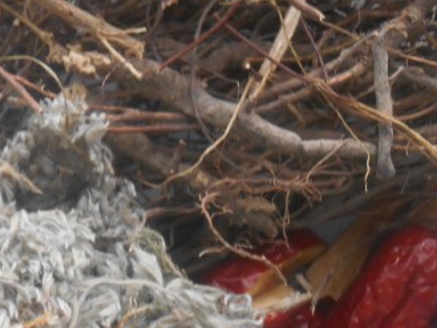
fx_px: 2084
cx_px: 177
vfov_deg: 9.0
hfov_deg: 12.0
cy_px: 179
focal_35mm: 165
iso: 200
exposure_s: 1/30
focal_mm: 9.5
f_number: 4.2
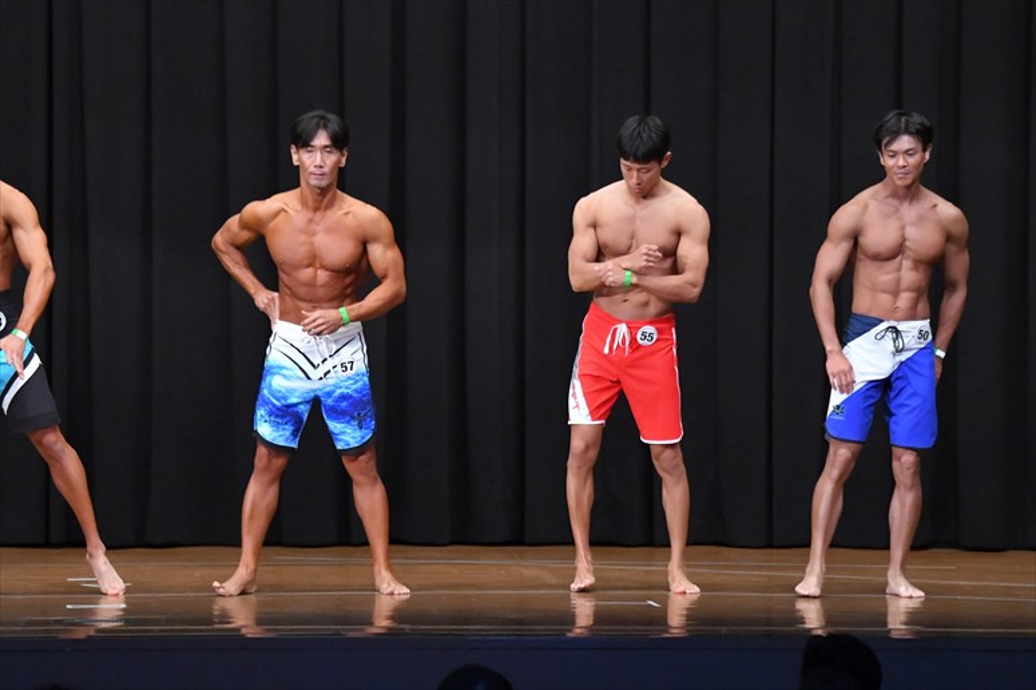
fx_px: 5379
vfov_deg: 7.3
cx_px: 518
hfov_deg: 11.0
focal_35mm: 187
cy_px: 345
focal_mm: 125
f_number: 5.6
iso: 8000
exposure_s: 1/400
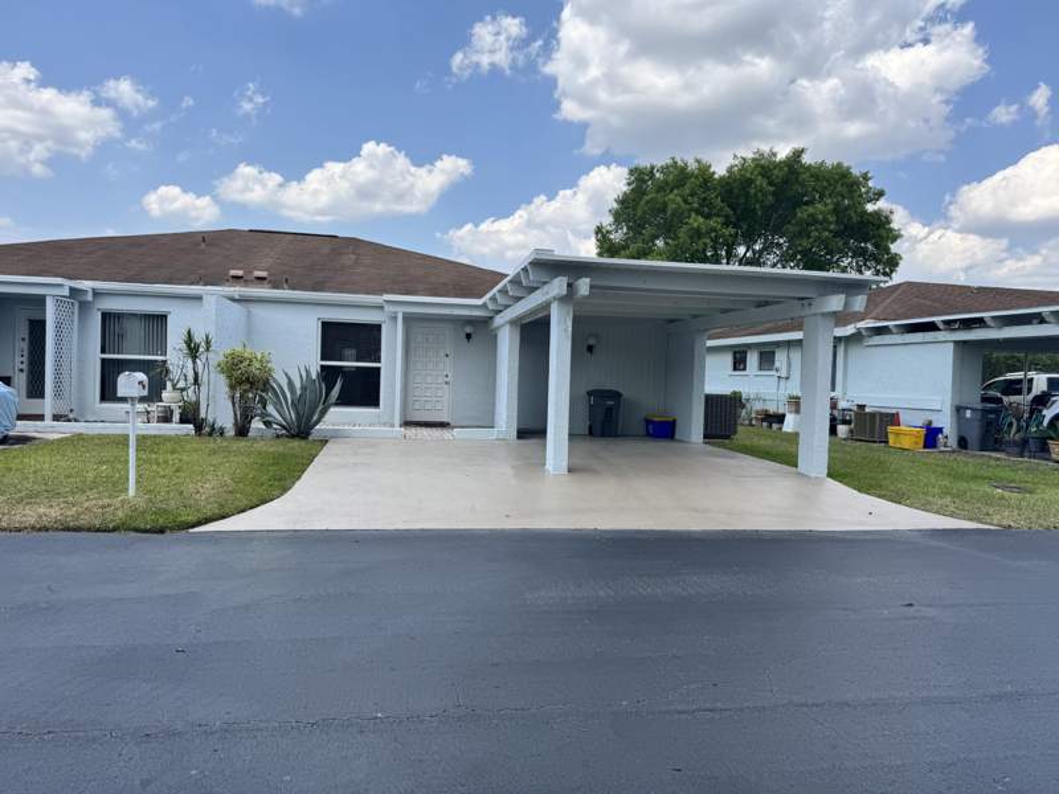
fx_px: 734
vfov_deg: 56.8
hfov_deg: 71.6
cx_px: 530
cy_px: 397
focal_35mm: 24
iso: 80
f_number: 1.78
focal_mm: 6.76
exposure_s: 1/4049
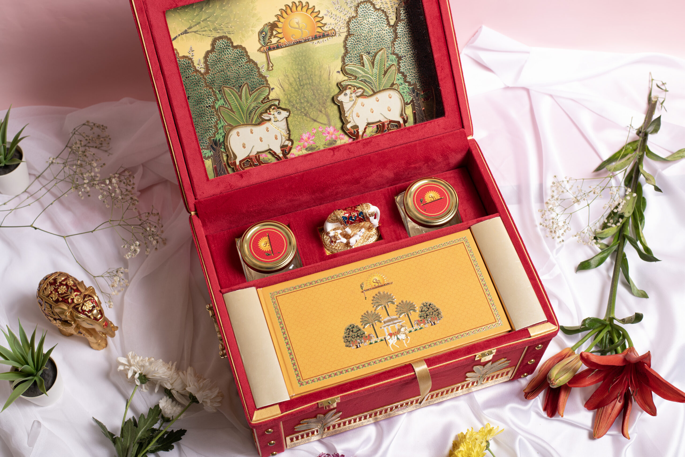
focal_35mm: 50
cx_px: 342
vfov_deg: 27.0
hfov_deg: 39.6
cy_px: 228
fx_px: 951
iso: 125
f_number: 6.3
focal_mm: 50
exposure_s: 1/100
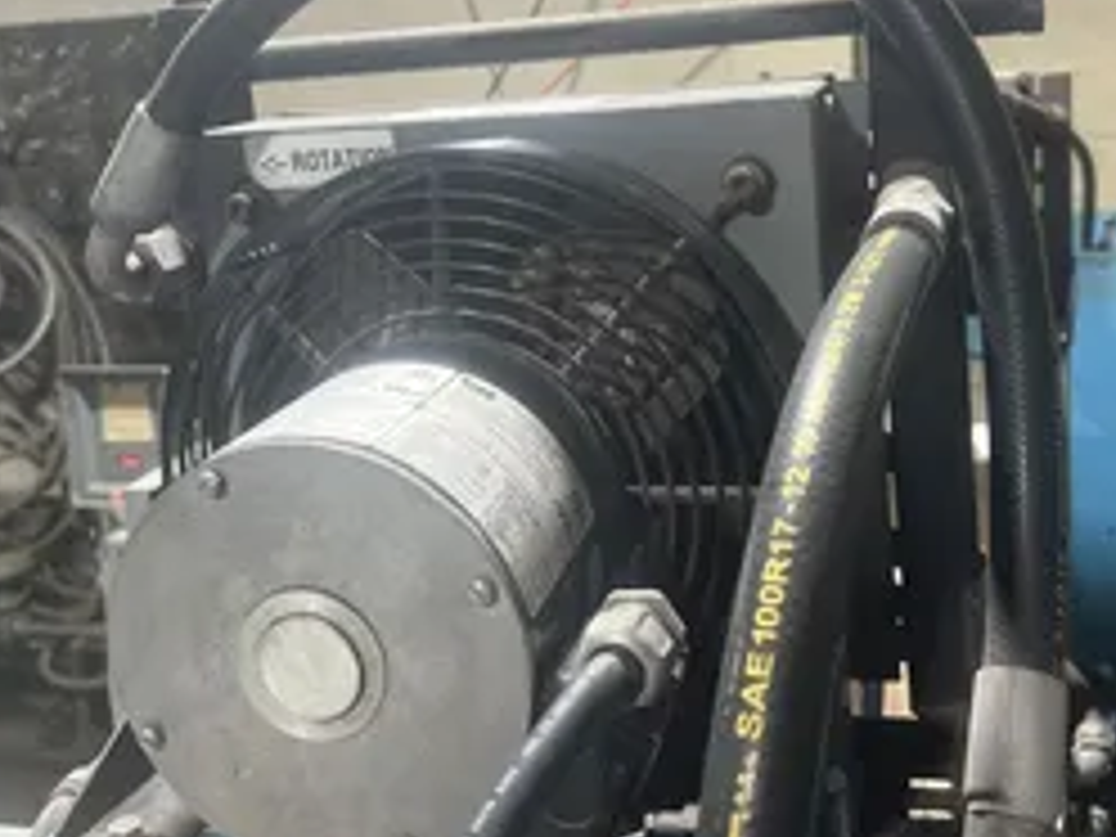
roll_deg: +3.7
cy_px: 230
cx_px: 576
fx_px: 1354
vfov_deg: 33.8
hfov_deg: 44.8
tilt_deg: -6.6
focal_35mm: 42
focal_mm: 5.7
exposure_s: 1/120
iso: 125
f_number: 1.5
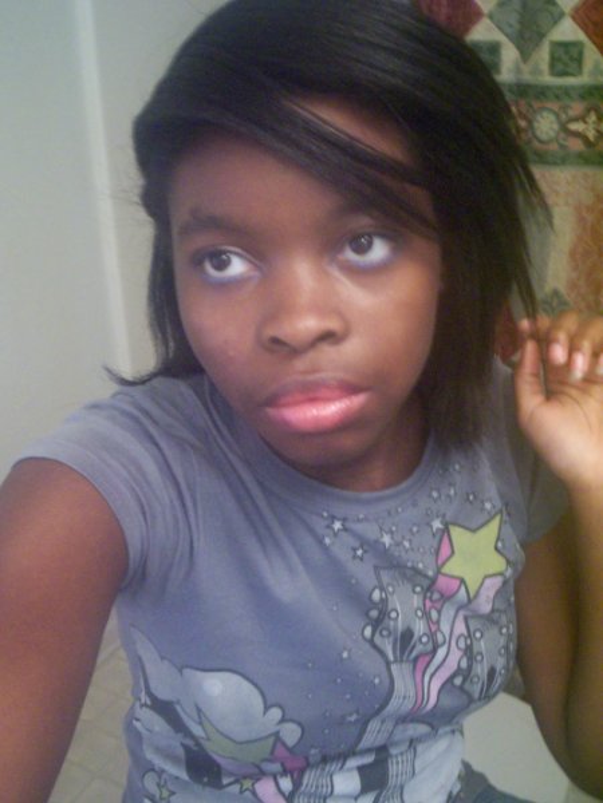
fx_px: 836
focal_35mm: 36
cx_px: 302
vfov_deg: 51.4
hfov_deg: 39.7
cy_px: 402
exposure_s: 1/8
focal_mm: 5.9
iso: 309
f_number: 4.5
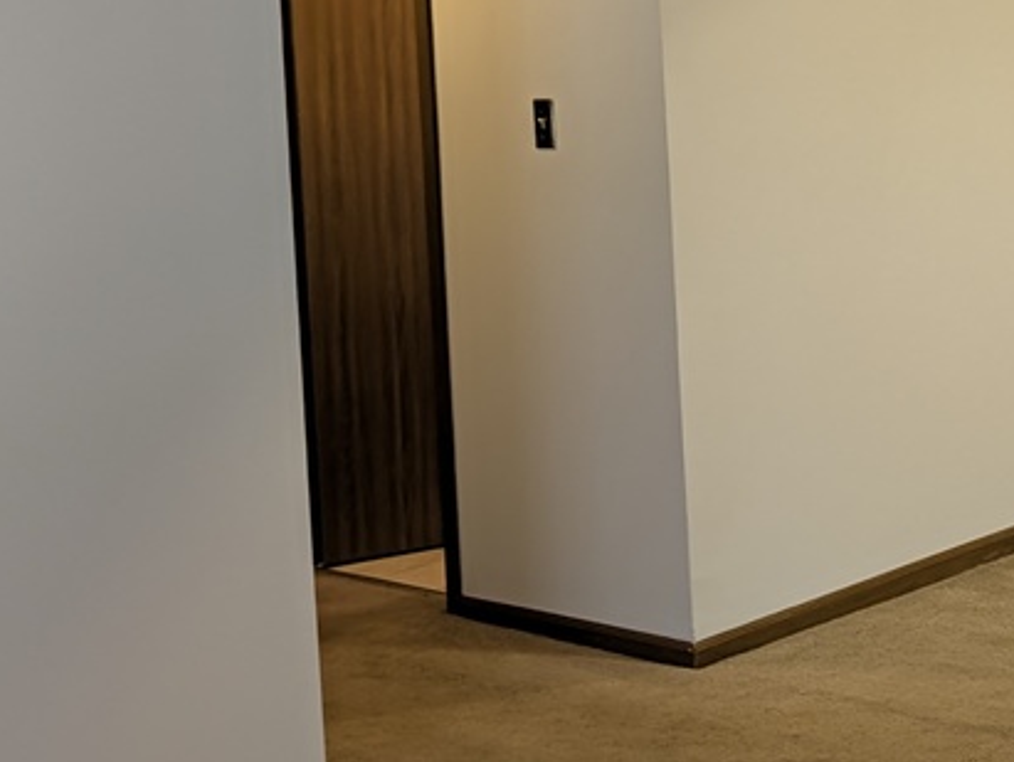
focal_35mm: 84
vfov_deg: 17.1
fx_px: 2463
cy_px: -35
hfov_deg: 22.2
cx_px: 1051
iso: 84
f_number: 1.68
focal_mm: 6.9
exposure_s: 1/40
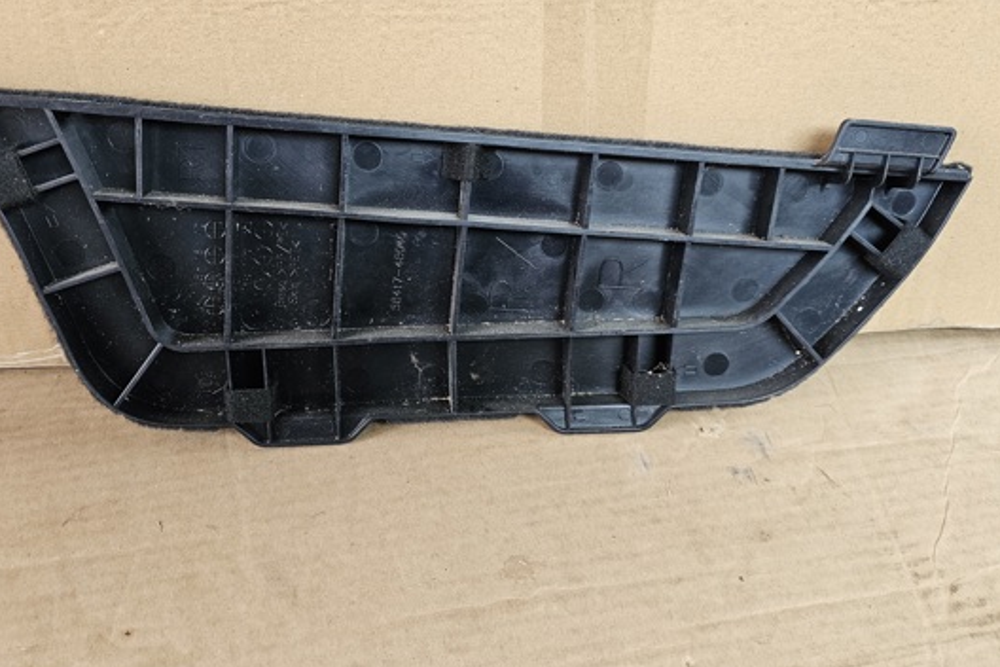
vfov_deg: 44.7
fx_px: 805
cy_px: 263
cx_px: 451
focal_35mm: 29
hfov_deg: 63.5
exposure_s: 1/100
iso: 160
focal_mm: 6.3
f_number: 1.7
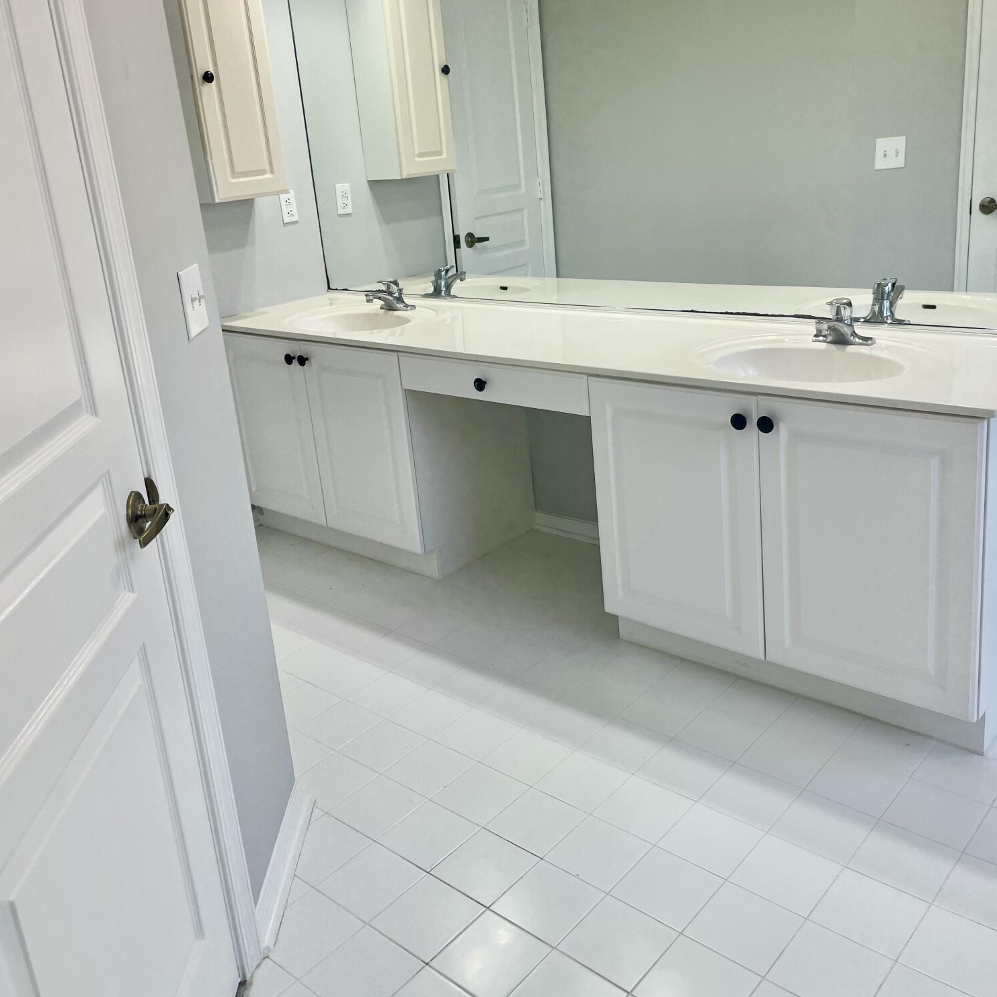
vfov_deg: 52.3
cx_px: 502
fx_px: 1010
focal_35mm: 31
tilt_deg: -15.8
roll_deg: +4.6
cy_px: 420
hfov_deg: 52.5
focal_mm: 4.2
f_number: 1.6
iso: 50
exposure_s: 1/120
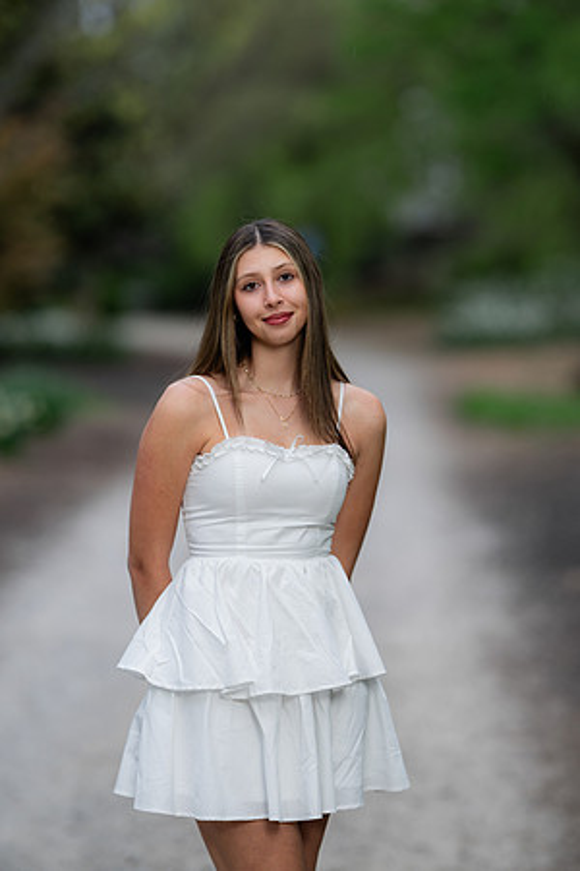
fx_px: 3262
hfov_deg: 10.2
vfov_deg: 15.2
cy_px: 436
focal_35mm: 135
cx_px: 290
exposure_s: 1/250
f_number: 2
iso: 160
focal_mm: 135
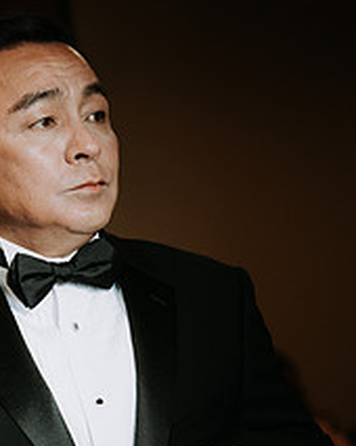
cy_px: 274
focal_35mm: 125
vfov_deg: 15.4
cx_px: 75
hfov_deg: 12.3
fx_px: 1649
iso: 1000
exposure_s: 1/200
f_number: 2.8
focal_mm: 63
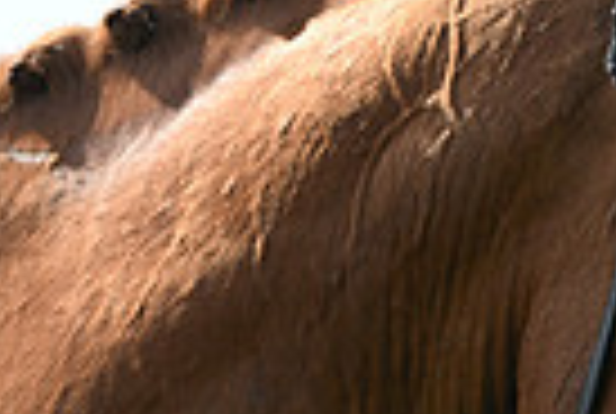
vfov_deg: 2.2
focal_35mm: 633
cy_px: 277
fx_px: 10855
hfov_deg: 3.2
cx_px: 1281
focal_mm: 150
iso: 500
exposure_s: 1/1250
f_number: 5
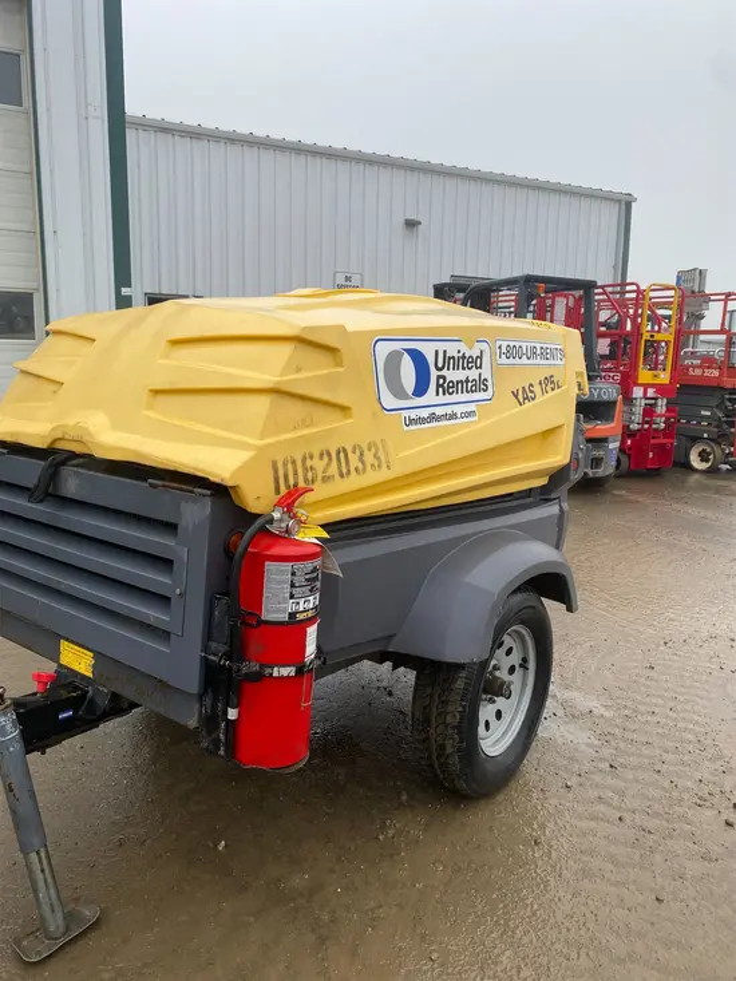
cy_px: 490
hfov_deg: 53.1
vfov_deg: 67.3
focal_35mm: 26
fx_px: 737
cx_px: 368
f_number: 1.8
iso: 32
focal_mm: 4.25
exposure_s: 1/604
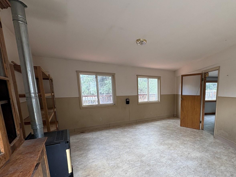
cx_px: 154
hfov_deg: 82.3
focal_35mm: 19
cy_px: 113
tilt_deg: -9.7
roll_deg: +0.4
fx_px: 130
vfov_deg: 67.4
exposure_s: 1/99
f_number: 2.2
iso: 100
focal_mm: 2.22
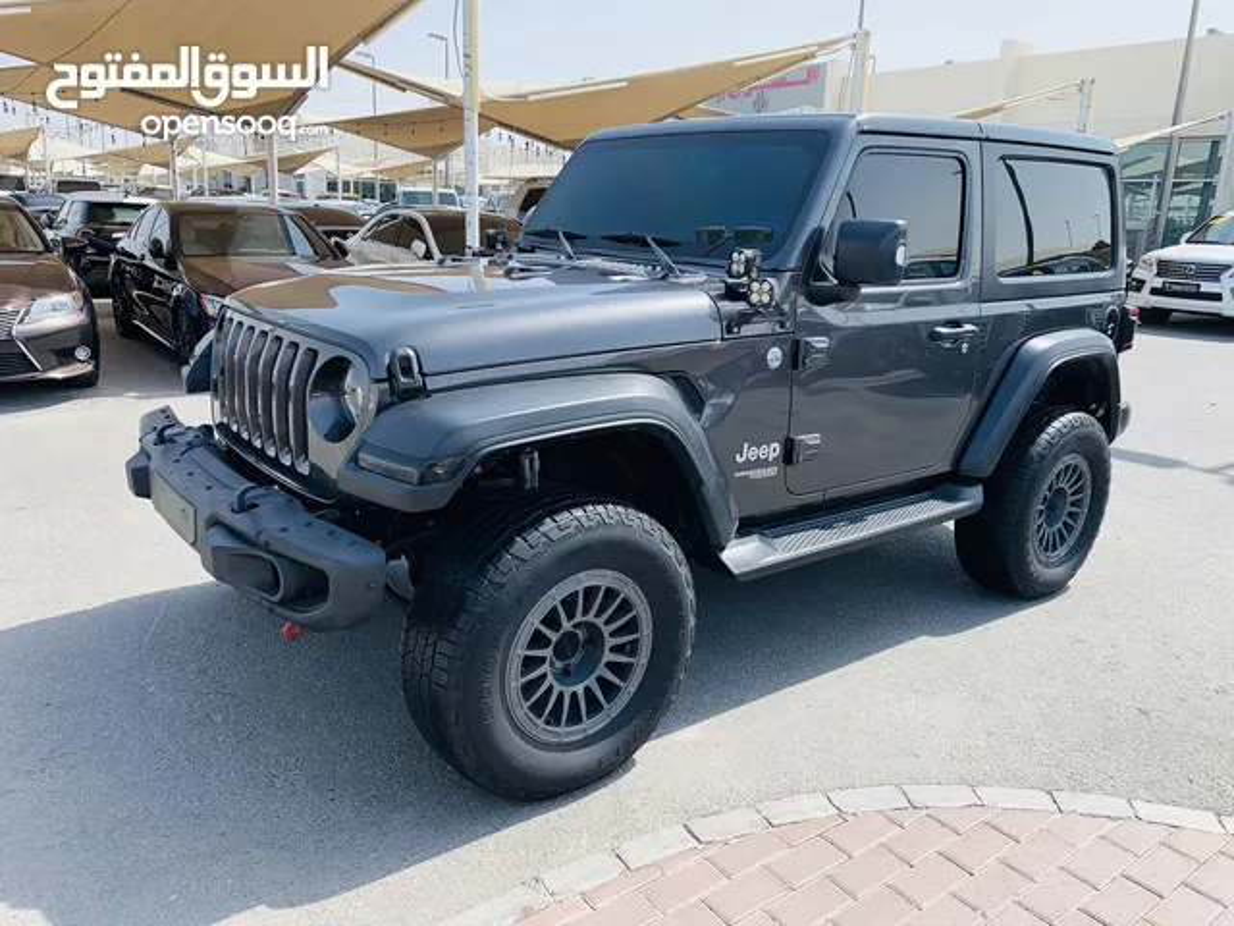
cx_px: 617
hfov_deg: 67.3
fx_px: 927
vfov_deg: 53.1
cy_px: 463
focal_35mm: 26
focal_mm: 4.25
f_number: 1.8
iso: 25
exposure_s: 1/1100
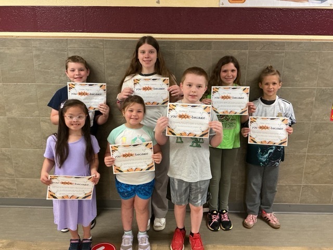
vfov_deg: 48.2
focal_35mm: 29
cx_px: 166
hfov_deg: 61.7
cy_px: 125
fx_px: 279
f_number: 1.8
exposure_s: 1/60
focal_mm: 3
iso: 160
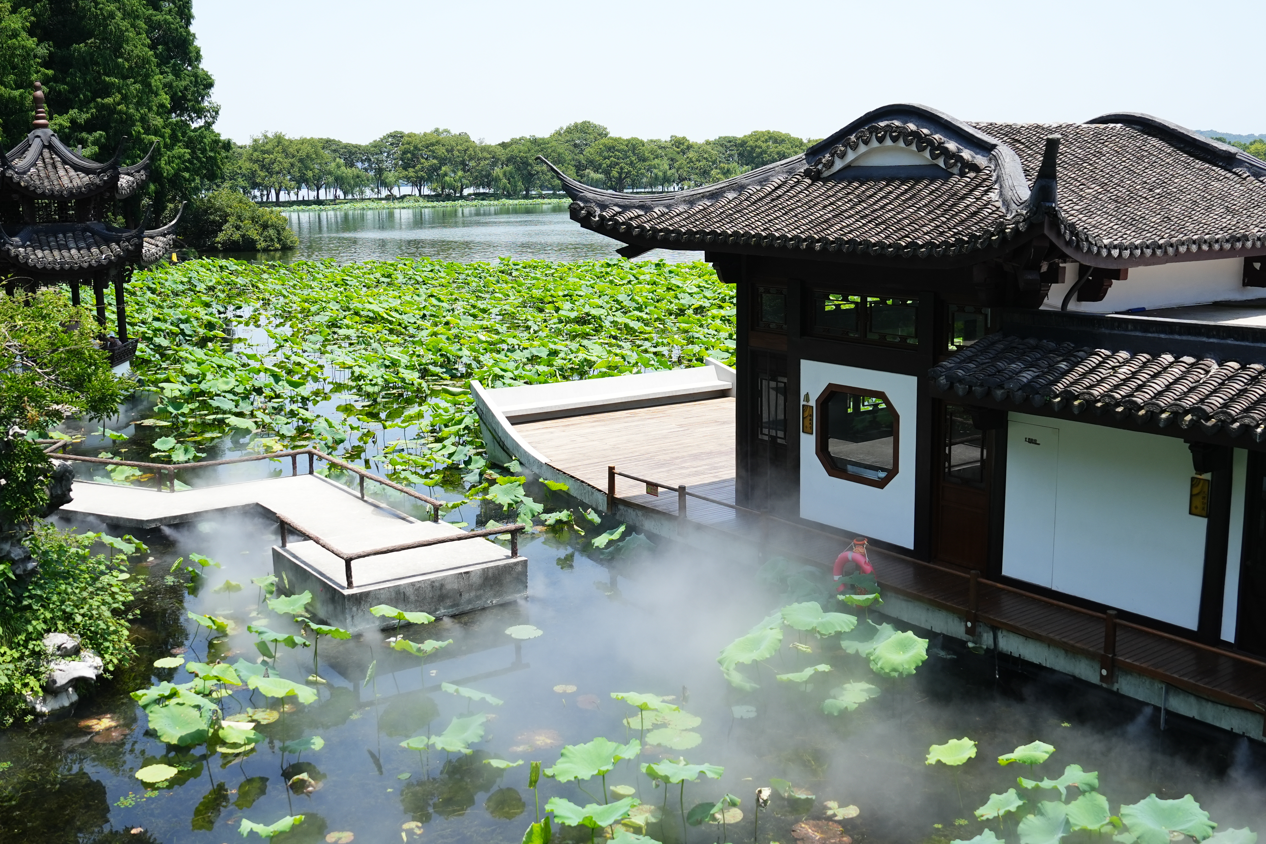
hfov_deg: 53.1
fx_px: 1266
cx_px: 633
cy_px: 422
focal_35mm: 36
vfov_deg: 36.9
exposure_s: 1/2500
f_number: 3.2
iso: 250
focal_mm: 24
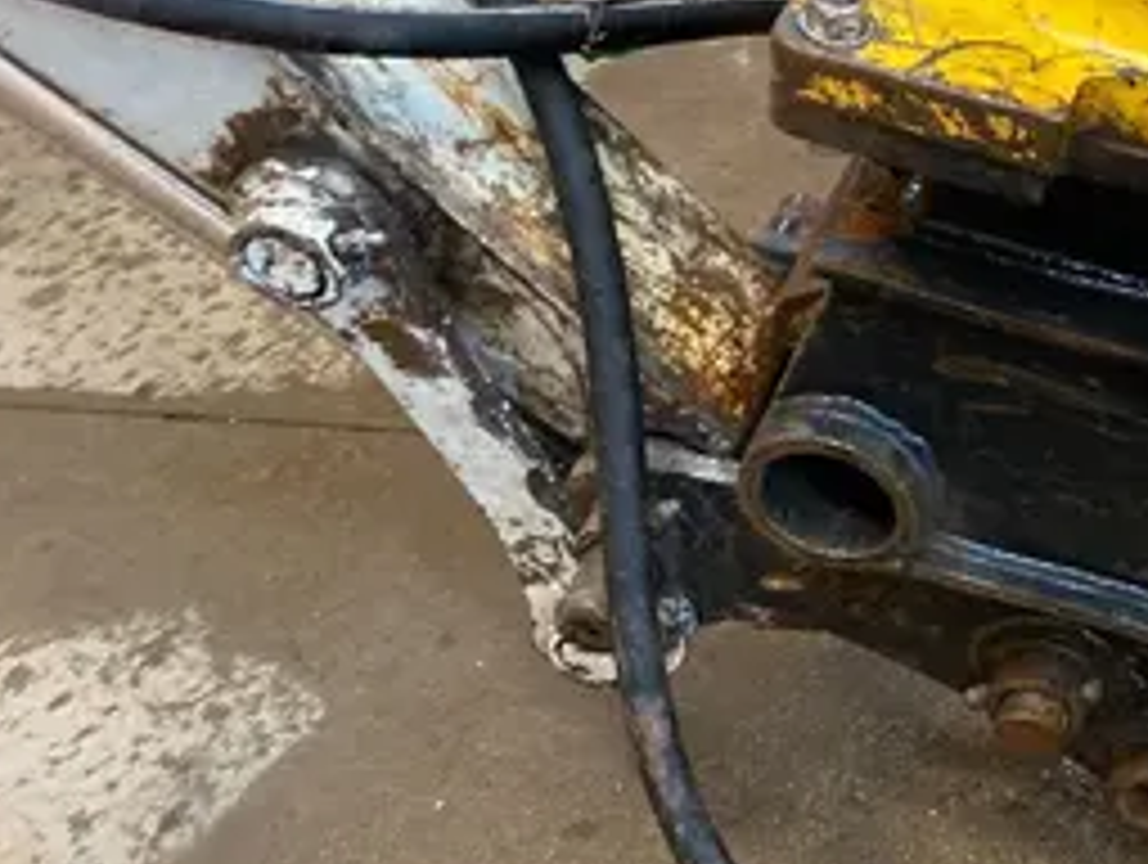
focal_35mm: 56
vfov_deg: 26.2
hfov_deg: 31.3
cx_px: 1198
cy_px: 421
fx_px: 1860
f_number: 1.8
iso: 400
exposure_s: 1/40
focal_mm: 4.25
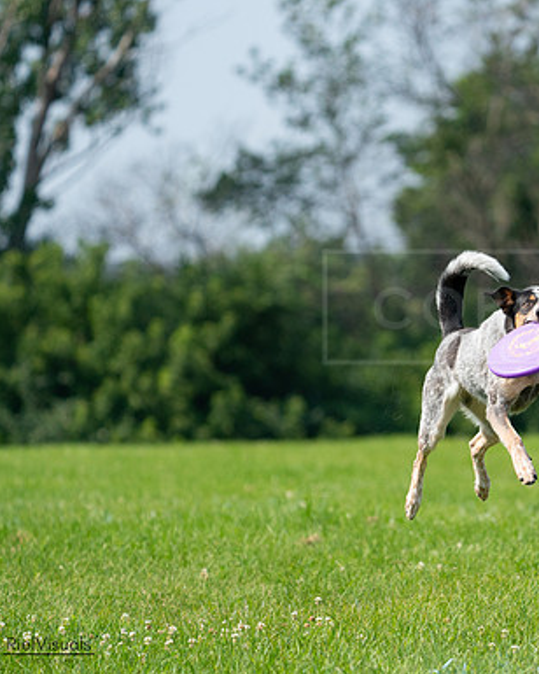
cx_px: 490
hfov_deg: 4.5
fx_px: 6859
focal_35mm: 344
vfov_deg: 5.6
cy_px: 337
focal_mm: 243
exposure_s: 1/4000
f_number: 5.6
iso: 1250
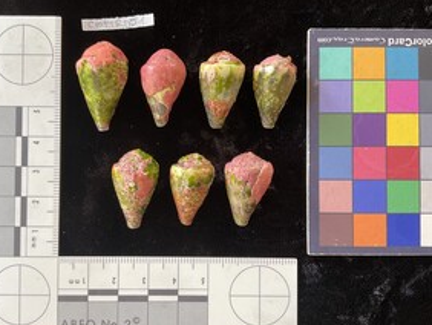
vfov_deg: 39.7
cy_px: 171
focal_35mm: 36
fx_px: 450
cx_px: 199
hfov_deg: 51.3
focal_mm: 3
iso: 80
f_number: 1.8
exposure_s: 1/60
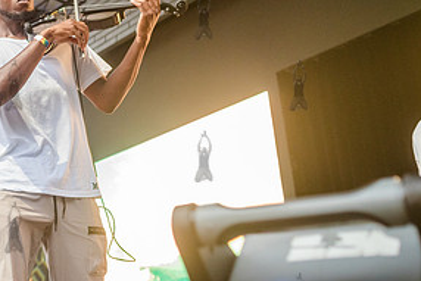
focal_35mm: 71
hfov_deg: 27.1
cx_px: 13
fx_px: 831
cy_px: 85
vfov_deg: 19.1
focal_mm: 35
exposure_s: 1/200
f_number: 3.2
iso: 2000
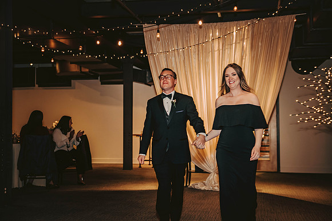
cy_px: 110
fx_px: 517
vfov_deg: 24.2
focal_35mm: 56
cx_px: 166
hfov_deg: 35.6
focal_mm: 56
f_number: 3.2
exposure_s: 1/100
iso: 1250
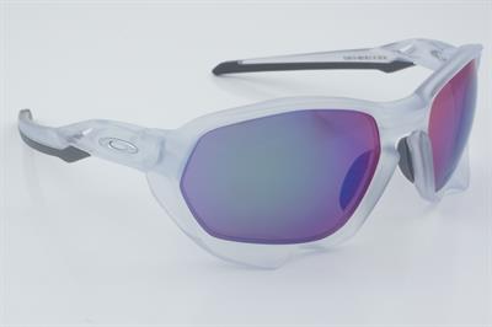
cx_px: 246
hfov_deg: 29.9
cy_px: 164
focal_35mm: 68
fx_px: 922
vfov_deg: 20.1
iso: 100
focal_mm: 45
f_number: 32
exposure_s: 1/4
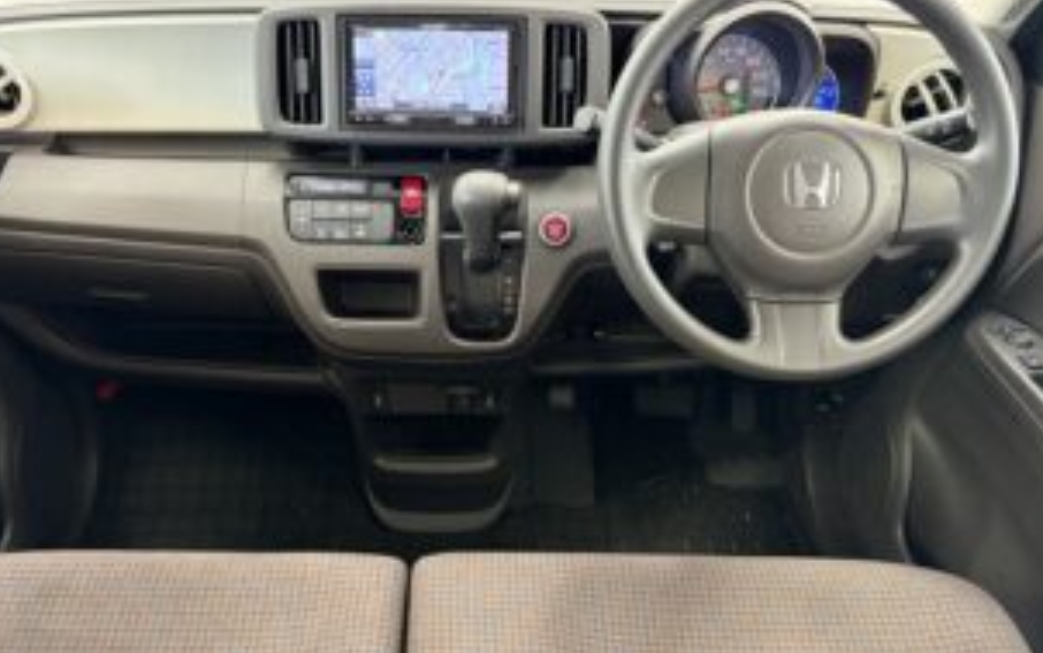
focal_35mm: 32
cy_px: 382
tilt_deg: -36.2
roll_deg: -0.6
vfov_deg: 39.3
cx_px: 480
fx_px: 910
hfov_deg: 59.6
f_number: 1.6
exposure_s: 1/50
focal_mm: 5.96
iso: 500
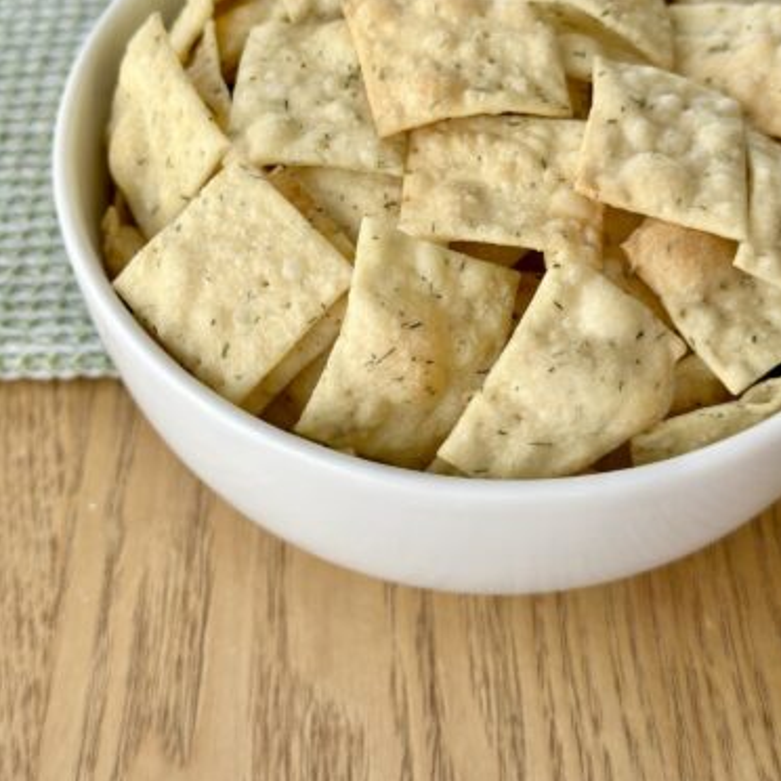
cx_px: 392
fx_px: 1455
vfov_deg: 30.0
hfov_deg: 30.0
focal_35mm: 57
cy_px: 307
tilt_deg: -49.7
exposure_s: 1/121
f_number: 1.78
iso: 100
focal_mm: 6.86
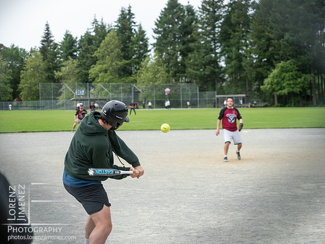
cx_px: 162
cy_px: 122
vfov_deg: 18.4
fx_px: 751
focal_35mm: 80
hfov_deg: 24.4
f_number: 2.8
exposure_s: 1/1600
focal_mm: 40
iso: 1250
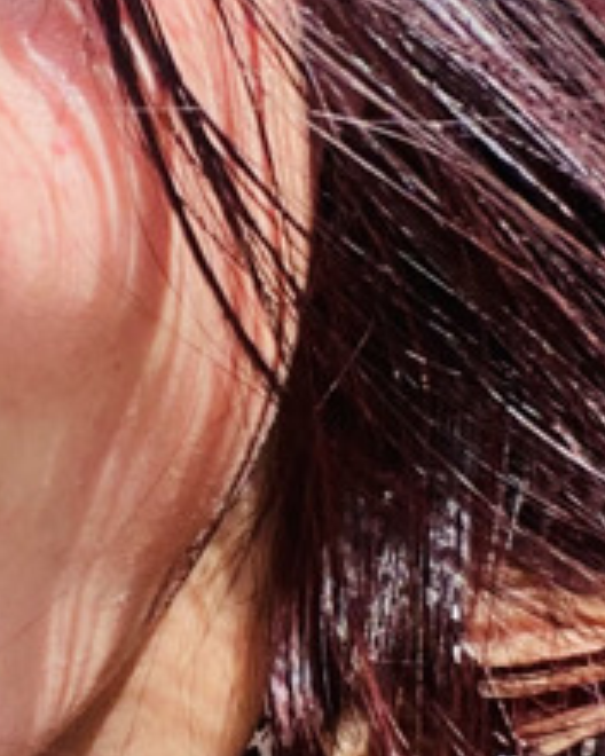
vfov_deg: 14.2
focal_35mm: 136
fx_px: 3044
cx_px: -17
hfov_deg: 11.2
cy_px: 457
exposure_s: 1/178
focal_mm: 2.71
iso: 25
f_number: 2.2
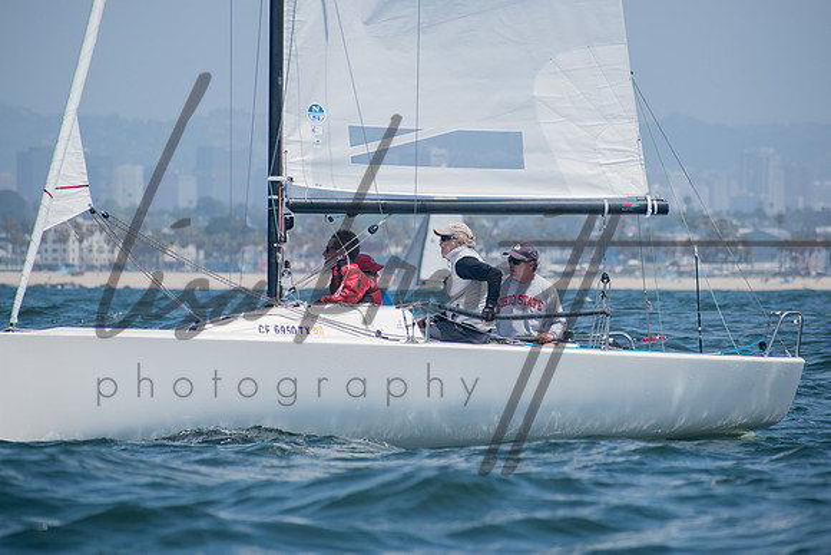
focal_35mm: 339
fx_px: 7832
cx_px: 422
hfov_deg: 6.1
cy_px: 277
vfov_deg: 4.1
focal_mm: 220
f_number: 8
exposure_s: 1/1250
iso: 400
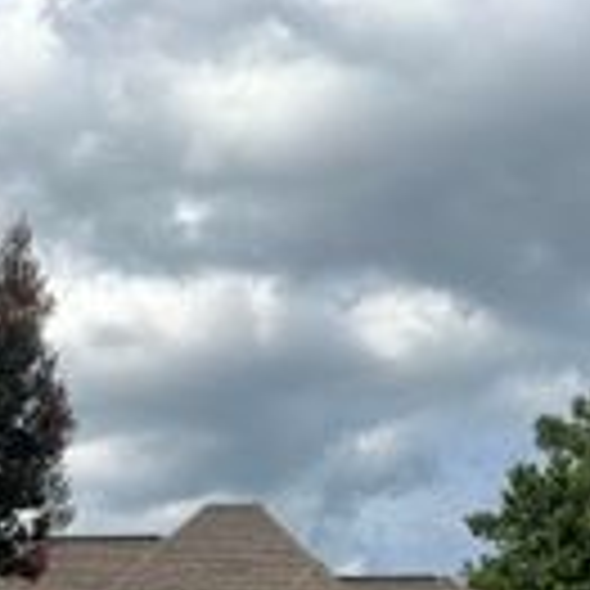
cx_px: 9
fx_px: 1562
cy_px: 795
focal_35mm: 81
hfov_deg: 20.7
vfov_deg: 19.5
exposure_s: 1/5348
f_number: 1.78
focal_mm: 6.76
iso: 80
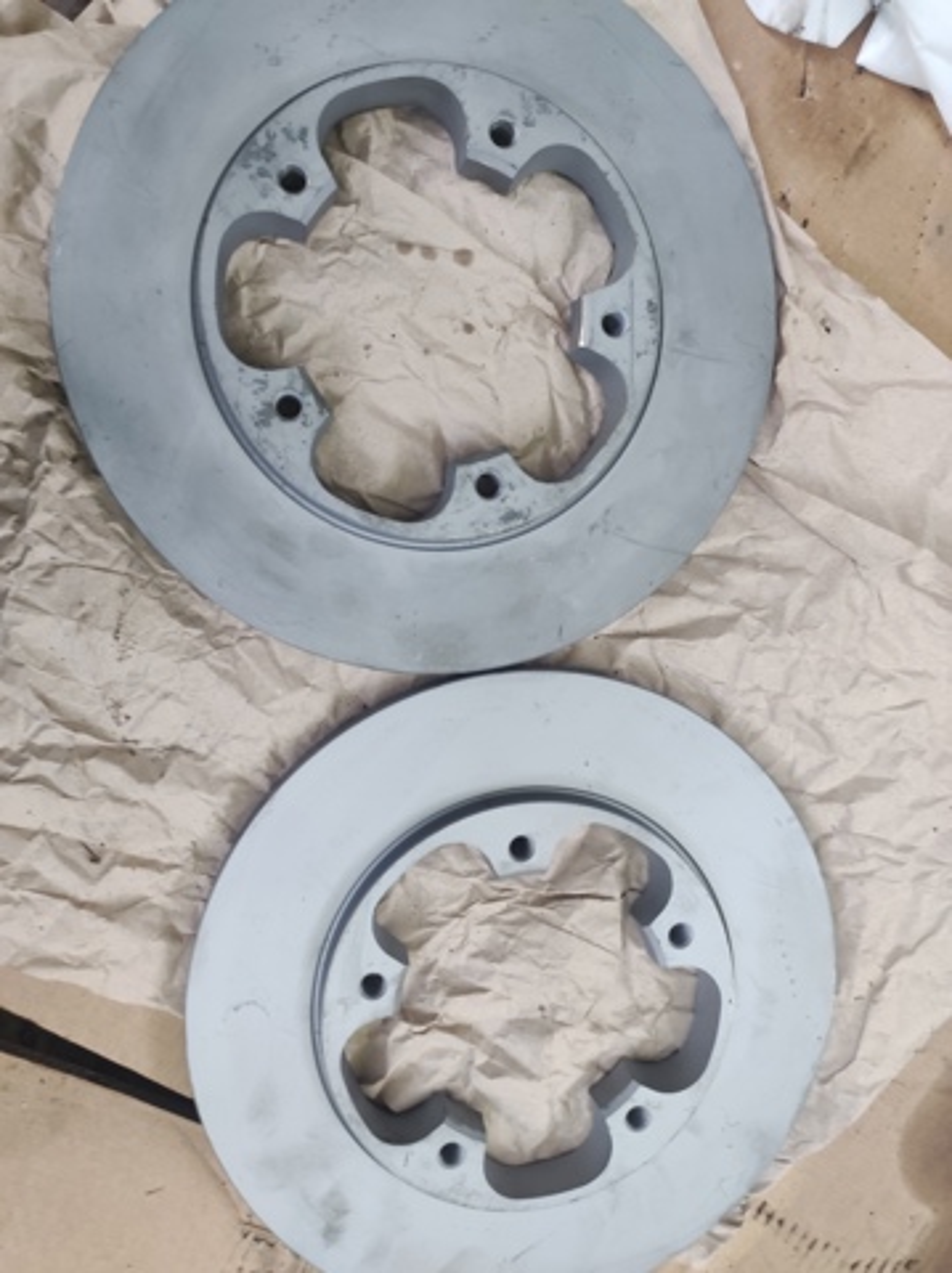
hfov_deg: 74.6
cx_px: 476
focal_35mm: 17
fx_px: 624
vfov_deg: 91.1
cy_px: 636
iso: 675
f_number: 1.79
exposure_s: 1/33
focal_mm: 4.74
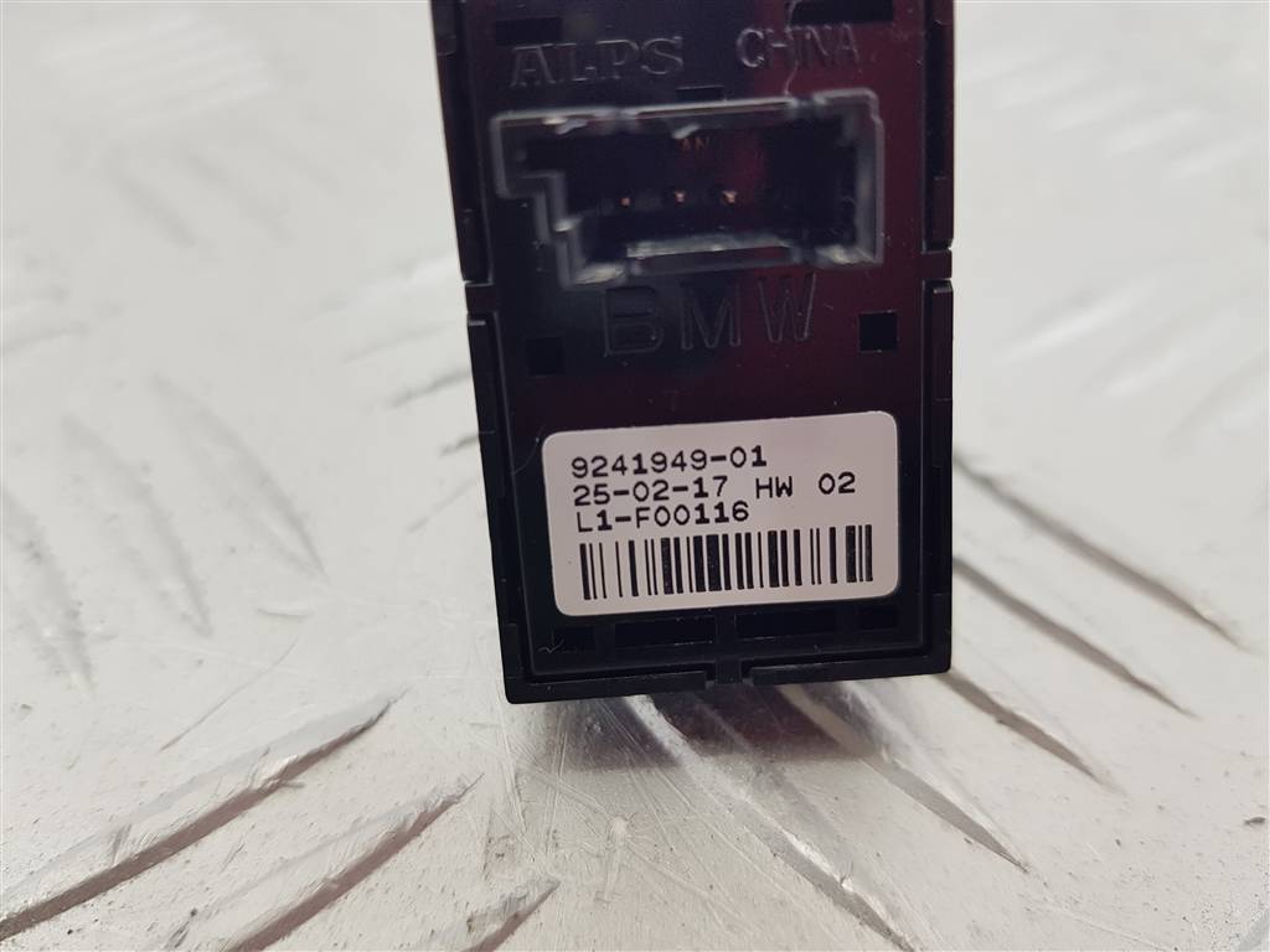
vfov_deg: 53.1
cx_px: 635
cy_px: 476
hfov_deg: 67.3
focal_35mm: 26
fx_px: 954
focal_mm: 4.2
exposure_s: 1/100
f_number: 1.7
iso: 64
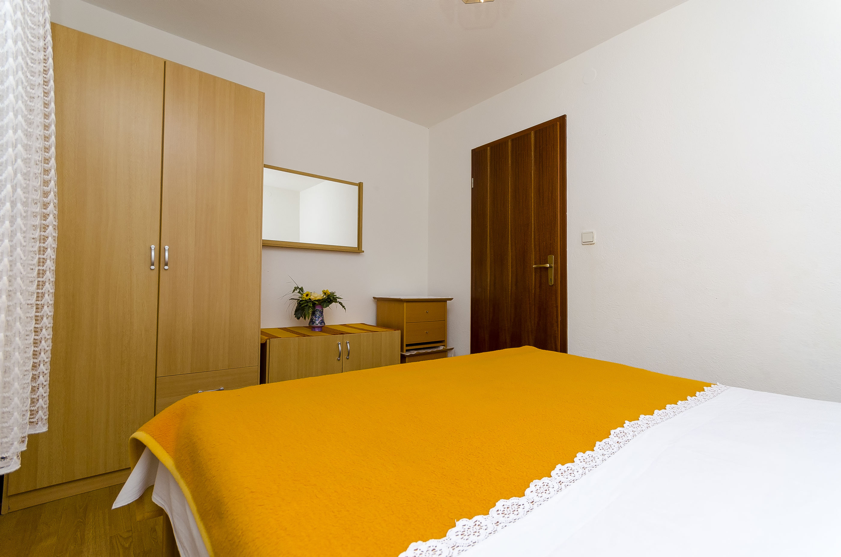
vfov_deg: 77.1
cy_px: 278
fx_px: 350
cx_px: 420
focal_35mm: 15
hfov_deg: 100.5
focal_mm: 10
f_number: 8
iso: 250
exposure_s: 1/200
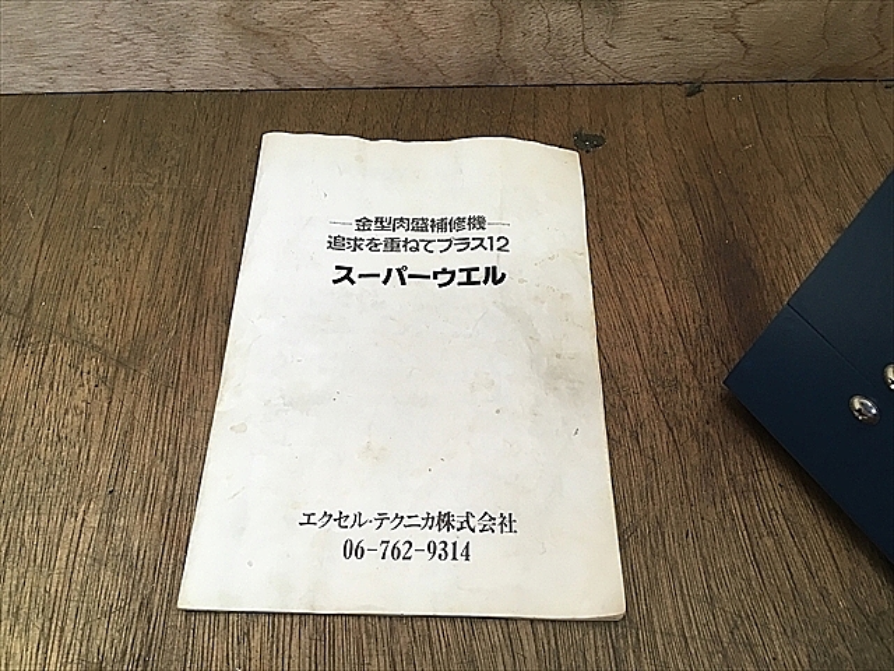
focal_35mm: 29
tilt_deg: -60.7
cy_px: 336
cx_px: 447
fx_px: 749
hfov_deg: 61.7
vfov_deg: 48.2
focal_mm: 4.15
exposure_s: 1/30
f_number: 2.2
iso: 50
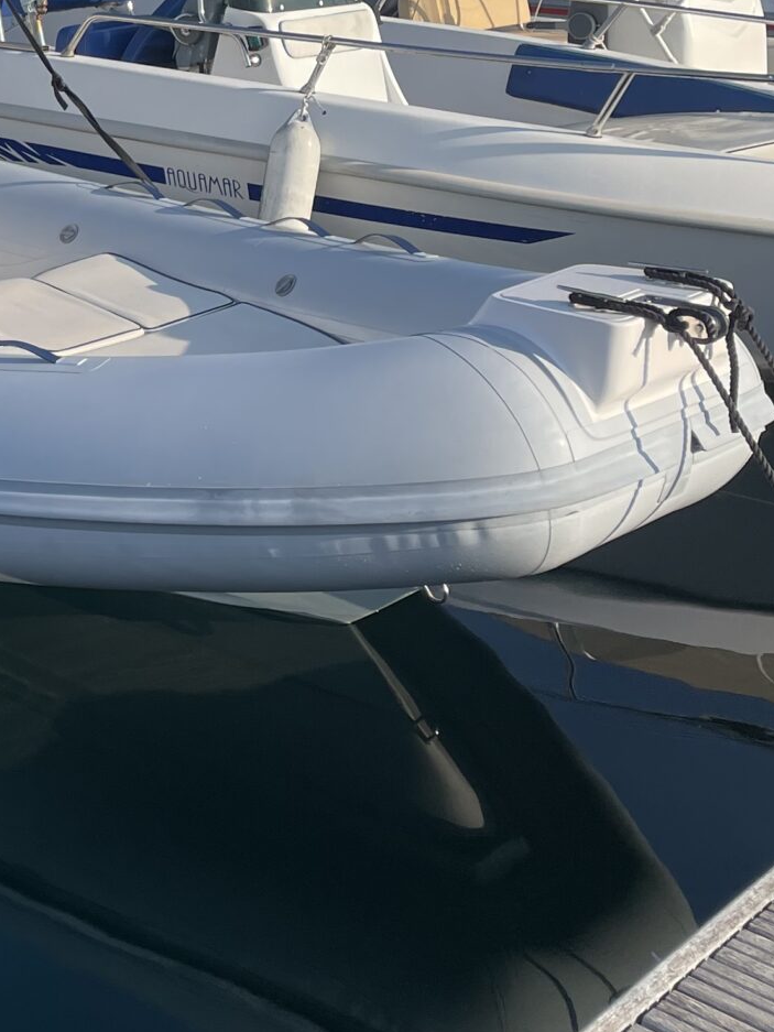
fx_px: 2116
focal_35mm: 71
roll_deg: -1.0
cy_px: 121
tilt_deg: -11.9
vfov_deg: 26.6
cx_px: -217
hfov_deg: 19.2
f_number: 1.6
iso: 32
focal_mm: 4.2
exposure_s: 1/2618
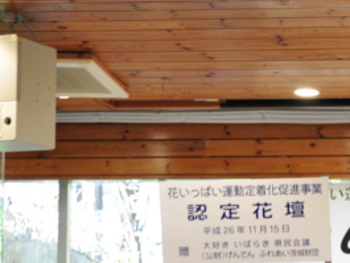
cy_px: 269
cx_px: 453
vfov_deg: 12.5
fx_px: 1188
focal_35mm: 117
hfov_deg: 15.9
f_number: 4
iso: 640
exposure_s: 1/60
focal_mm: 27
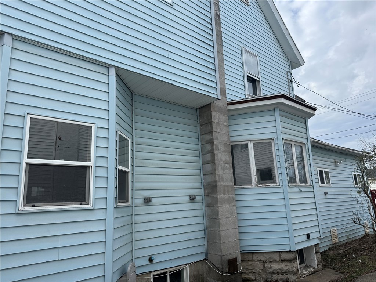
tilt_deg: +14.1
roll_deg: +3.2
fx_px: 261
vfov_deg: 56.8
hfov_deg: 71.6
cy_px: 141
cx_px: 188
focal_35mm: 24
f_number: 1.78
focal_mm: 6.76
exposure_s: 1/2525
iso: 80
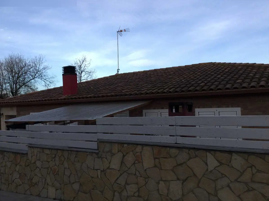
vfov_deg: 45.4
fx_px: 241
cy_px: 100
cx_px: 134
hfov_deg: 58.4
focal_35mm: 31
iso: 25
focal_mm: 3.3
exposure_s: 1/228
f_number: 2.4
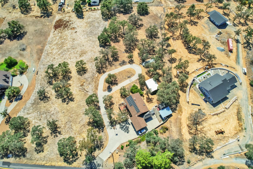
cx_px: 126
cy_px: 84
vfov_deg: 57.2
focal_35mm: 22
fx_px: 155
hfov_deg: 78.6
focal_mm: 8.38
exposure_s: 1/1500
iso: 110
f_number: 2.8
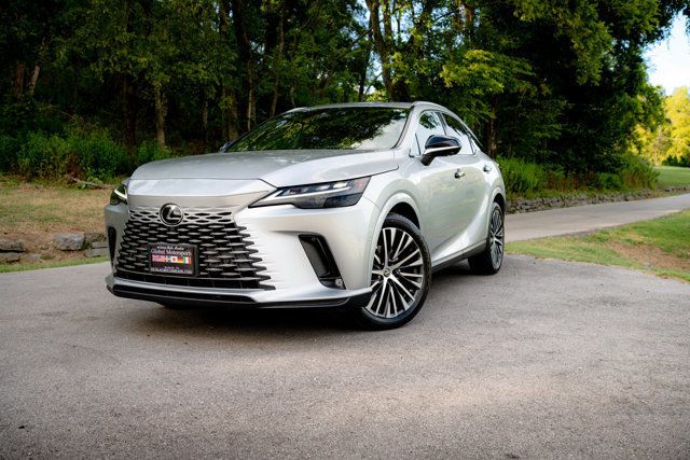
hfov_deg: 54.4
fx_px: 671
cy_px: 230
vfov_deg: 37.9
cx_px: 345
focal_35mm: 35
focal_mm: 34
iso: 500
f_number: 5
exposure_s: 1/500
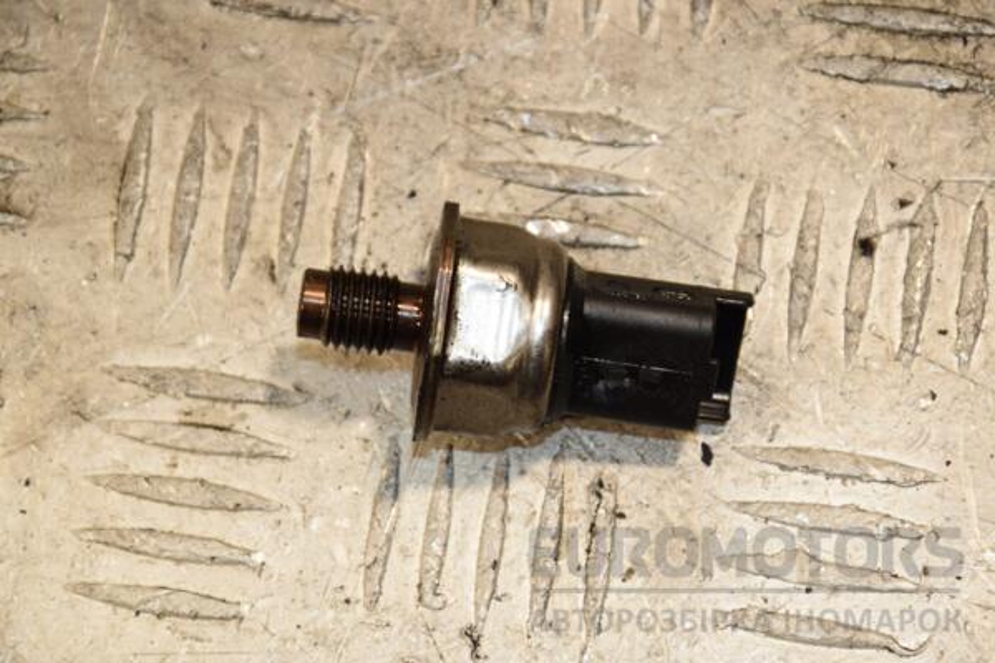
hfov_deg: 13.0
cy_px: 332
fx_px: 4353
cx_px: 498
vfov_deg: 8.7
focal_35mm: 158
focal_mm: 105
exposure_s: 1/200
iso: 800
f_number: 8
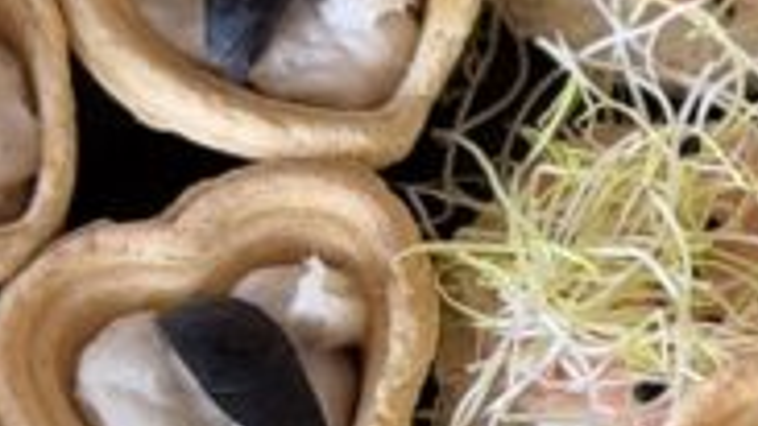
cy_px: 128
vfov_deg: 4.2
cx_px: 1938
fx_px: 5870
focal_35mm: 292
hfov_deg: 6.9
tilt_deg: -58.6
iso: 125
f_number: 1.78
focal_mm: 6.76
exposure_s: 1/50
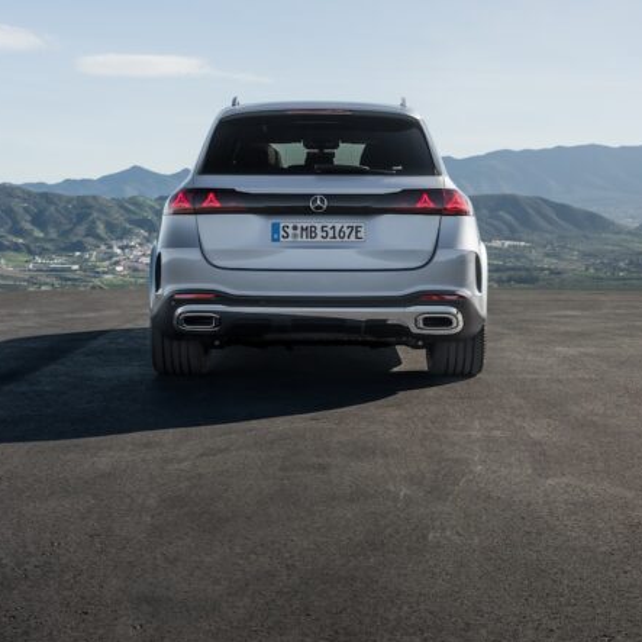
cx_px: 329
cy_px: 255
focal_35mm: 55
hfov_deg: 31.1
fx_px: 1154
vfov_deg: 31.0
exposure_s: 1/320
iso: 100
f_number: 5.6
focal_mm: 35
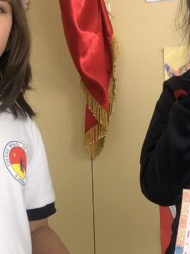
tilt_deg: -1.0
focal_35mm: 113
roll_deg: -0.7
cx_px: 81
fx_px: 828
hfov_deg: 13.1
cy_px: 238
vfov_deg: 17.1
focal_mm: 3.99
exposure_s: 1/120
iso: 50
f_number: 1.8
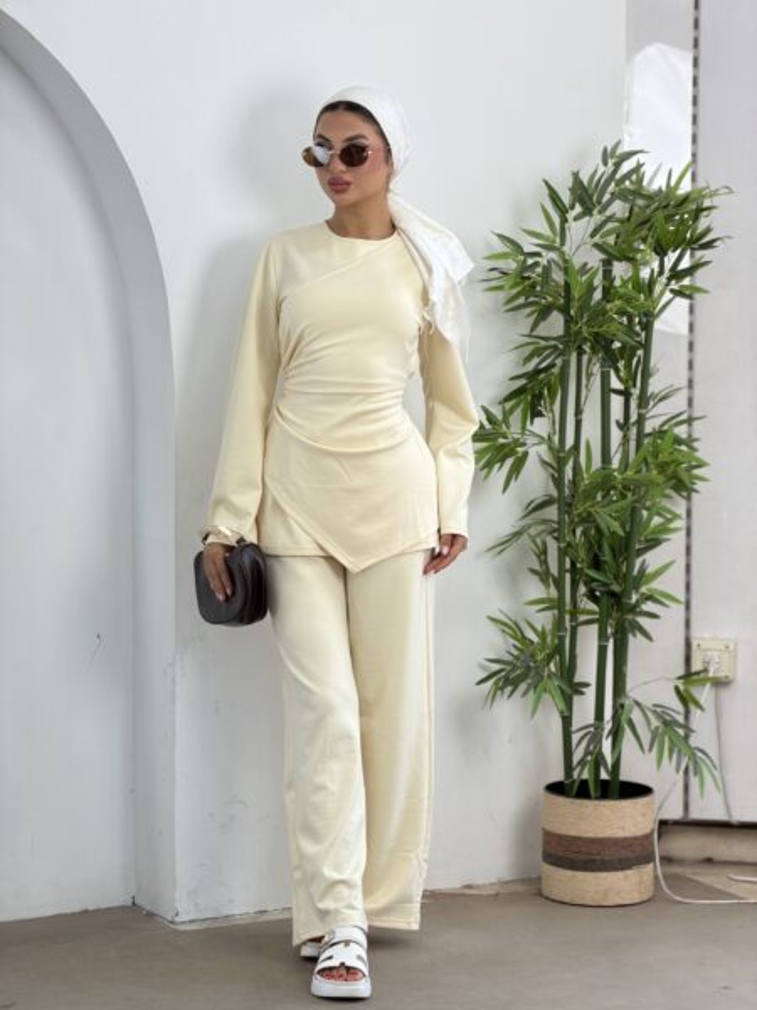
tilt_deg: -6.3
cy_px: 505
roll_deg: +0.1
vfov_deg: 19.6
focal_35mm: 100
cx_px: 378
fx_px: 2916
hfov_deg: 14.8
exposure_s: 1/100
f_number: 2.8
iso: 64
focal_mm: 16.89
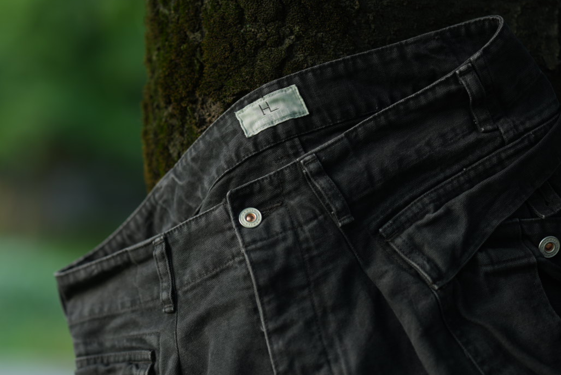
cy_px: 222
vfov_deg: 10.2
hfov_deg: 15.3
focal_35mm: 134
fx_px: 2090
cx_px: 179
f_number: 1.8
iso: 100
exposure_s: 1/125
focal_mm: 85
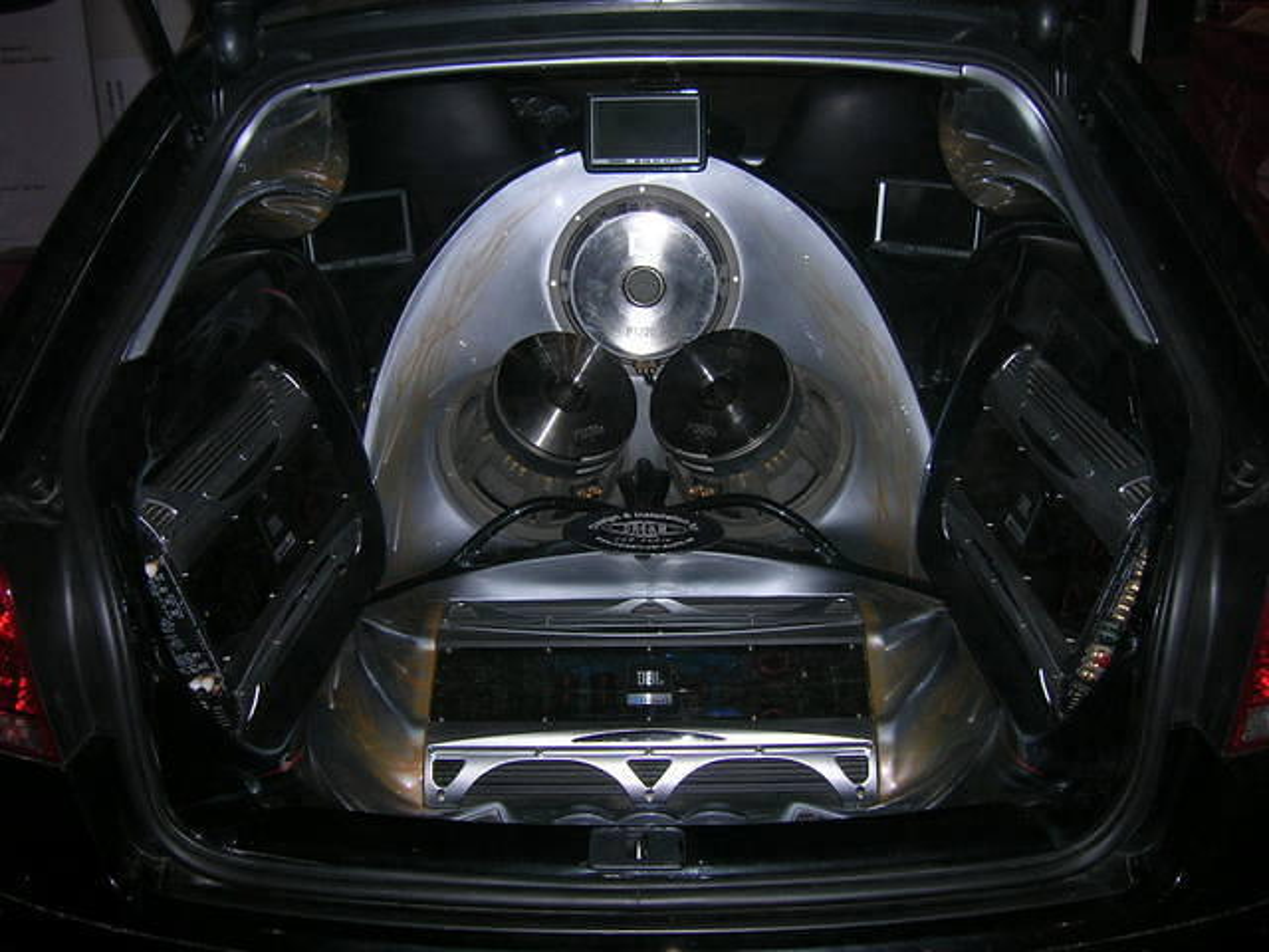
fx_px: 1246
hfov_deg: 54.0
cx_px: 634
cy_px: 476
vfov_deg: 41.8
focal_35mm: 34
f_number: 2.9
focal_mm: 5.7
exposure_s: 1/60.1
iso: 50
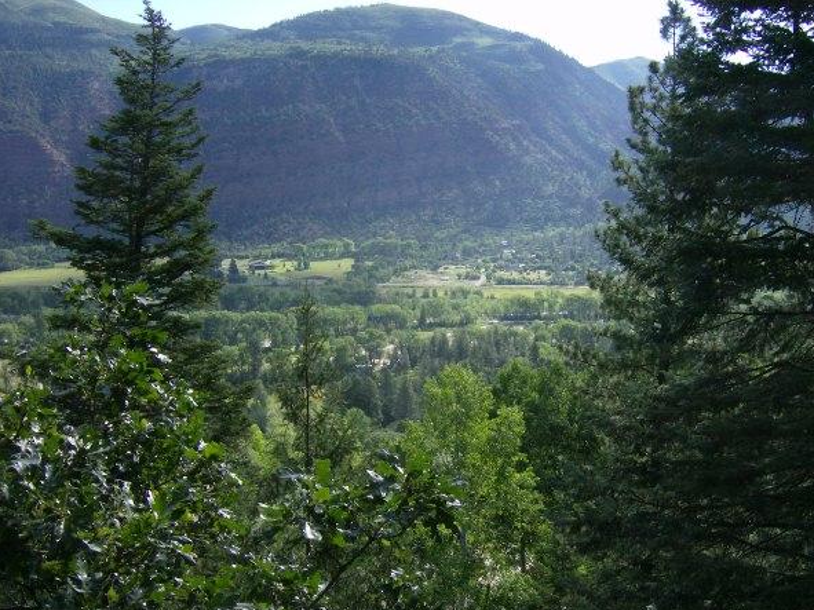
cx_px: 439
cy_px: 329
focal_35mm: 39
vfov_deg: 36.8
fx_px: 917
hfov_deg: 47.8
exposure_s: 1/319
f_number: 4.7
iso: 100
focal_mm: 6
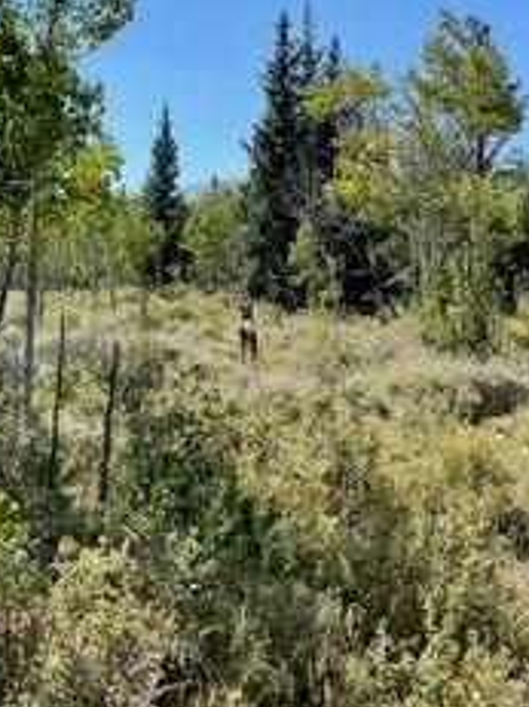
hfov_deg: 26.6
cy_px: 242
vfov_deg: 35.3
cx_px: 113
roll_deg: -1.1
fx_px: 1101
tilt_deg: +4.9
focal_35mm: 54
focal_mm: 4.2
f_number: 1.6
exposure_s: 1/2212
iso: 32
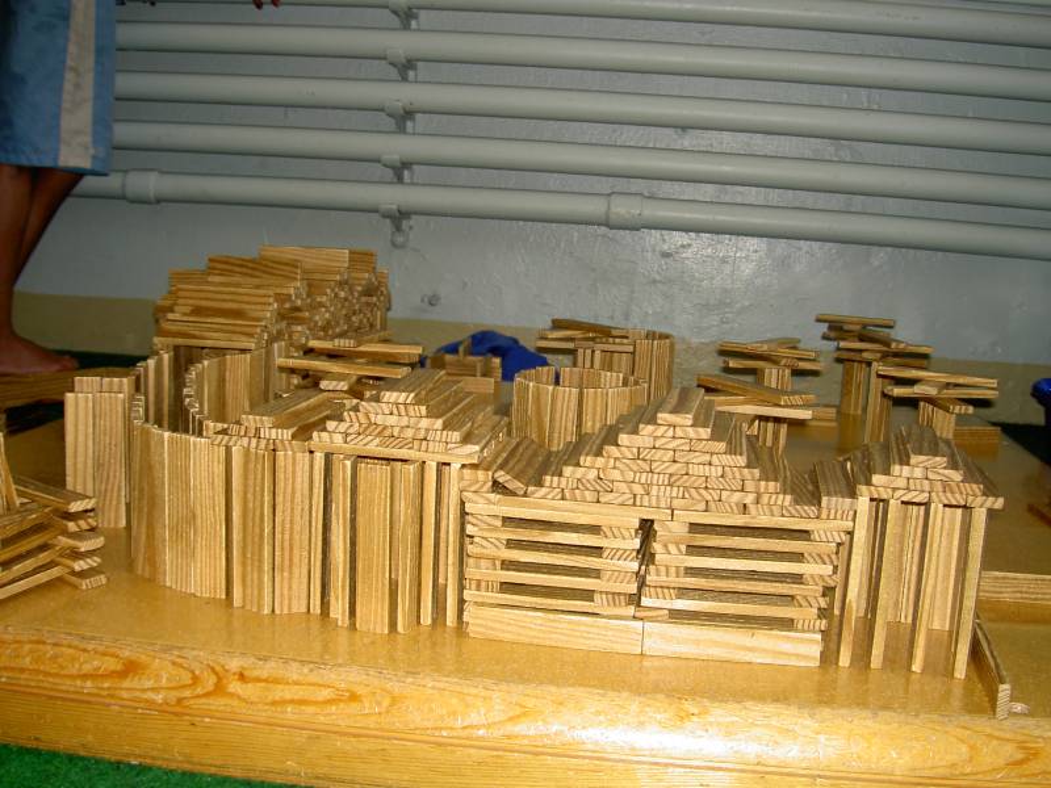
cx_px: 526
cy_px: 394
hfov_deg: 47.9
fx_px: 1184
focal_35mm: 39
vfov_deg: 36.8
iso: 100
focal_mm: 8
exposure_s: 1/60
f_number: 2.8
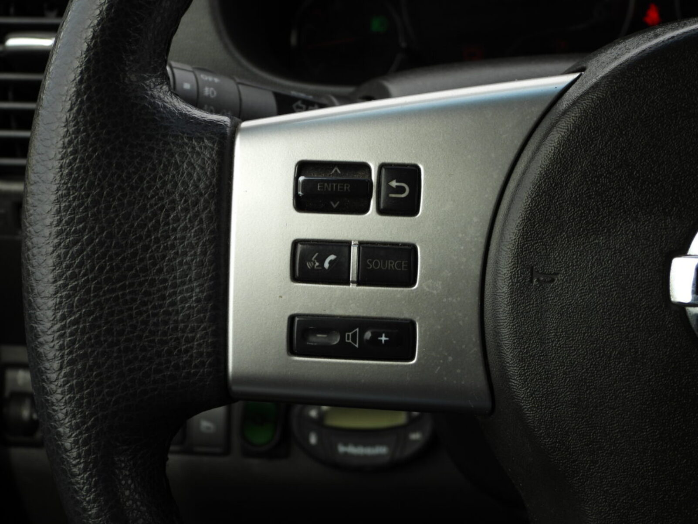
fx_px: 1513
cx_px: 349
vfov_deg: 19.6
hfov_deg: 26.0
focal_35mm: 75
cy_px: 262
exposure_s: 1/250
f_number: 3.5
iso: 100
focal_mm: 13.5
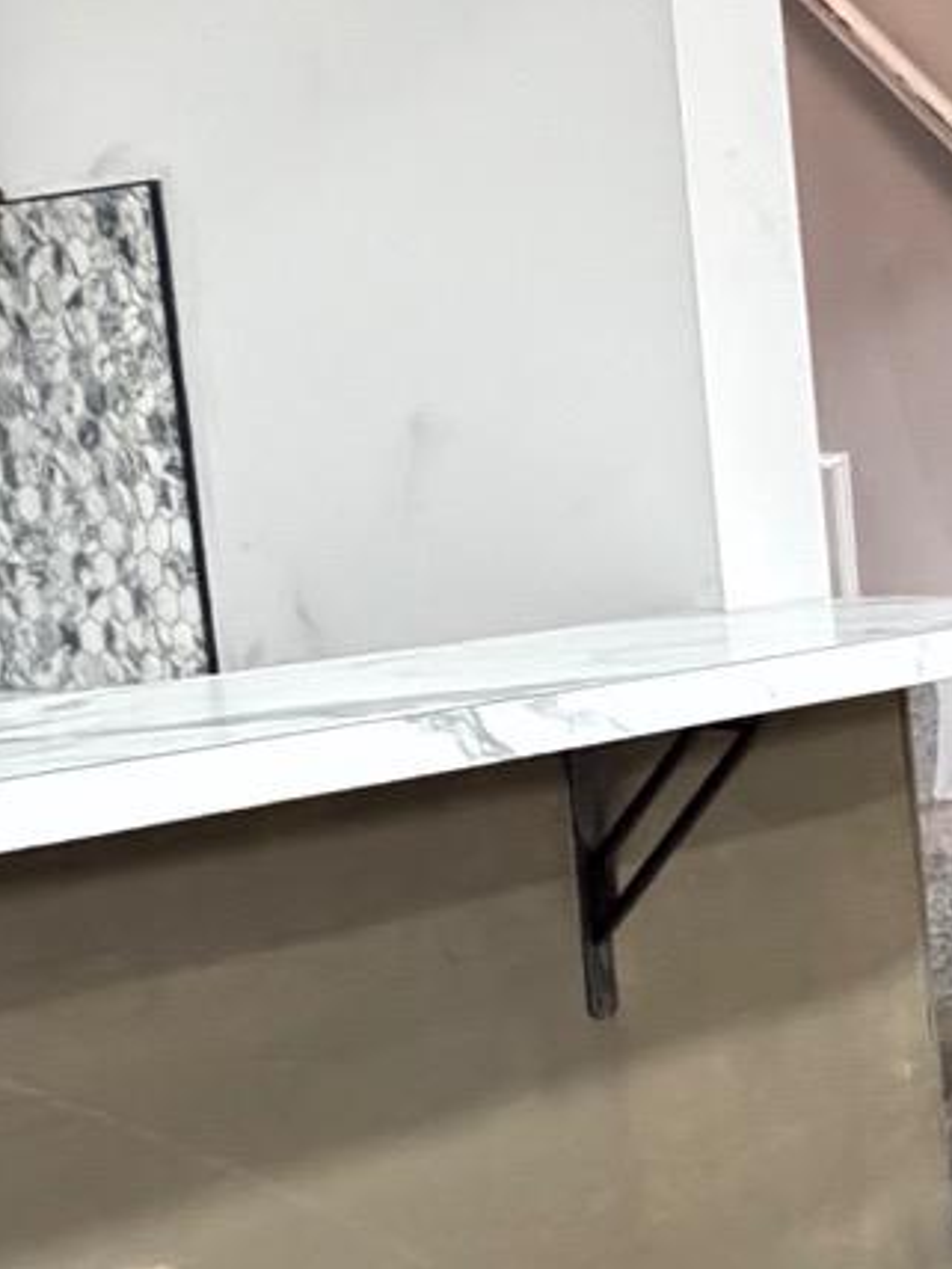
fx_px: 2457
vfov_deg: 28.9
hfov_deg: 18.3
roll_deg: +3.2
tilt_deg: -9.0
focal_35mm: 67
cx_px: 1601
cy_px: 709
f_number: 2.2
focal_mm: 2.22
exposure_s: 1/60
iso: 1000
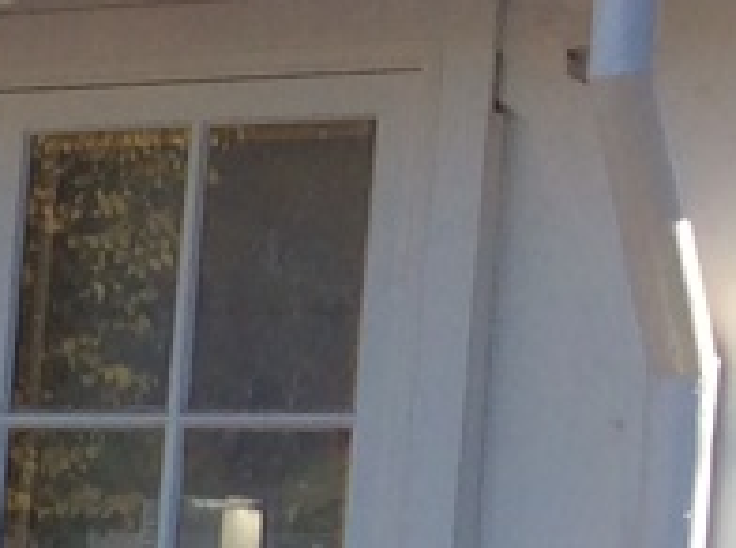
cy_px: 901
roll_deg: -2.0
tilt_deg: -3.8
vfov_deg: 6.8
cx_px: -1404
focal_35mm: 212
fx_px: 4496
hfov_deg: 8.1
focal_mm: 3.3
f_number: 2.4
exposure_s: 1/561
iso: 32
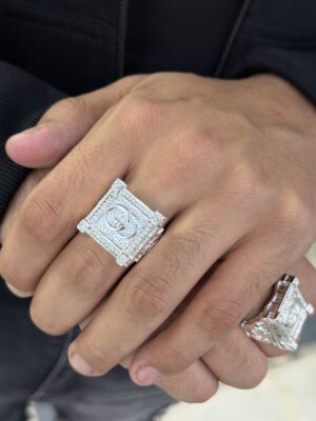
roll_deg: -20.3
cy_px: 210
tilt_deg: -44.1
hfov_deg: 30.3
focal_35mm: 48
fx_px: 584
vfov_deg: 39.7
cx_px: 158
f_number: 1.78
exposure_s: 1/50
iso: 125
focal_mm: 6.76
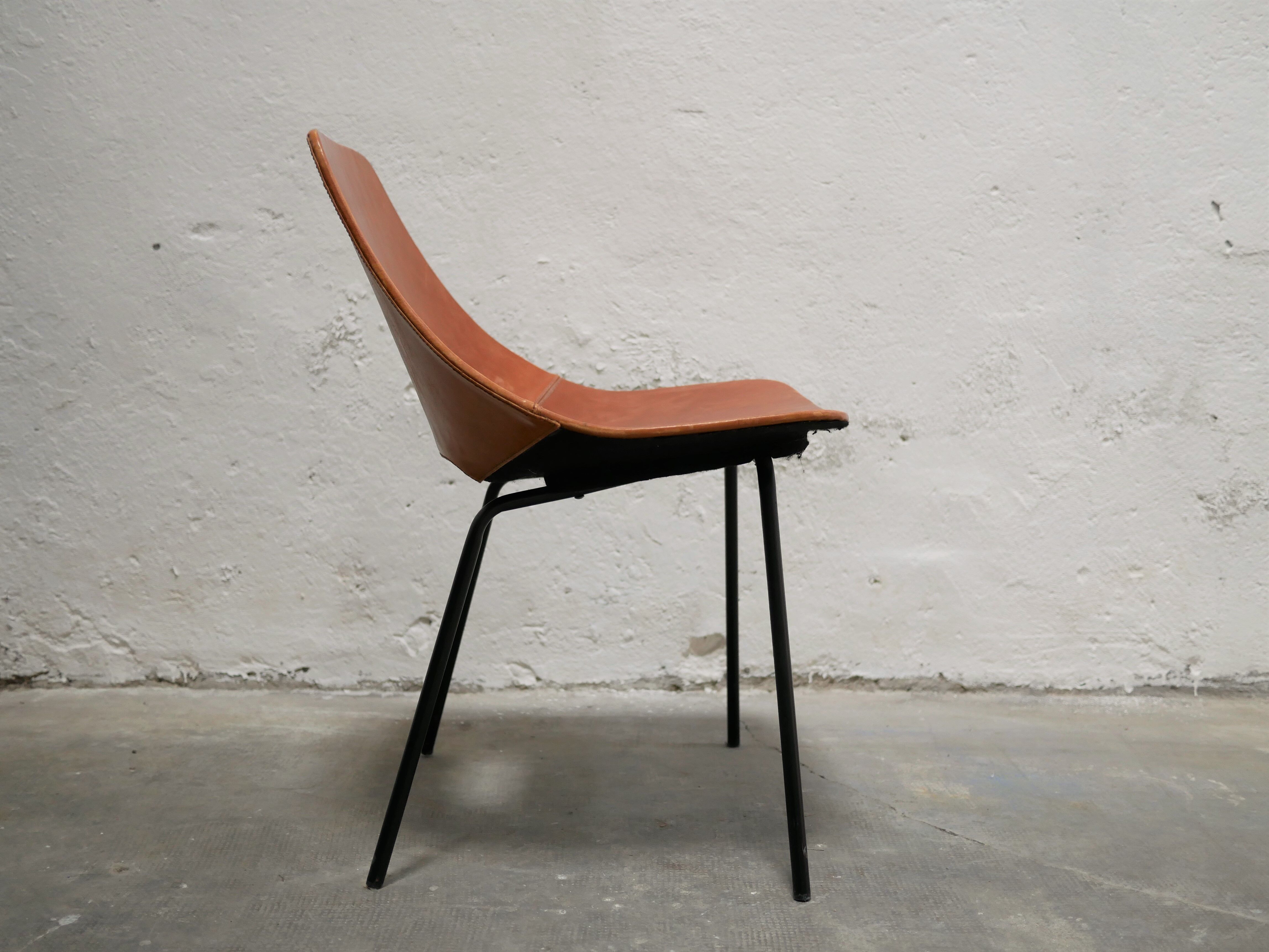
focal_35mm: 40
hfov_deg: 46.8
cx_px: 634
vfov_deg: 36.0
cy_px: 476
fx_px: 1467
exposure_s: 1/60
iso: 500
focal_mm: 20
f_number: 1.7
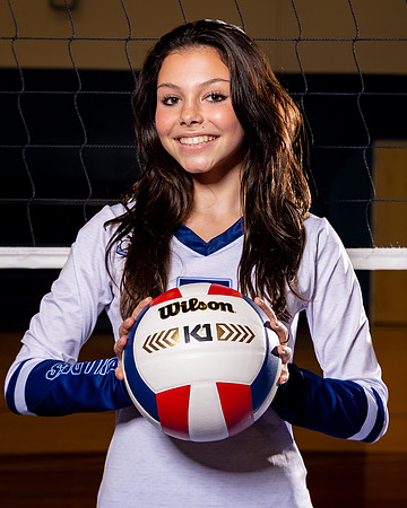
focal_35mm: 103
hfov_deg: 15.0
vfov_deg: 18.7
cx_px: 198
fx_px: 1544
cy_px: 253
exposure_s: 1/125
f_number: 5.6
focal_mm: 68
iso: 250
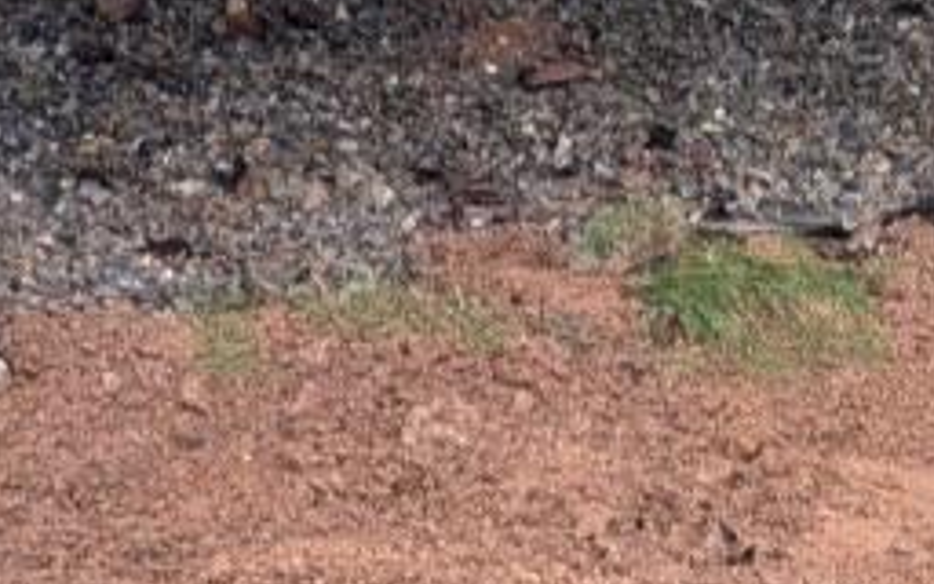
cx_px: 263
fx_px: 3793
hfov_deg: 14.0
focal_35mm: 149
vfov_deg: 8.3
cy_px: -662
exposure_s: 1/119
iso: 47
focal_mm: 6.9
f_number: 1.68
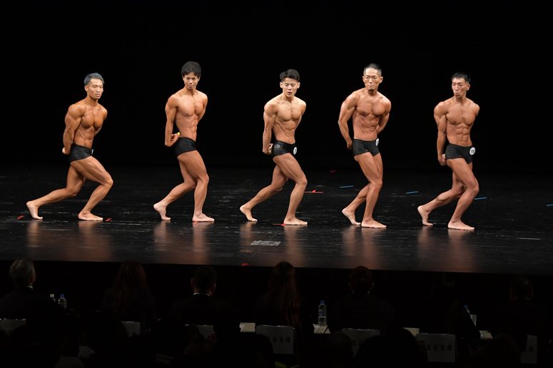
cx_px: 276
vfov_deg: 9.3
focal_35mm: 147
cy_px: 184
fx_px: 2257
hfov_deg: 14.0
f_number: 5.6
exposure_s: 1/400
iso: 2500
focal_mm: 98
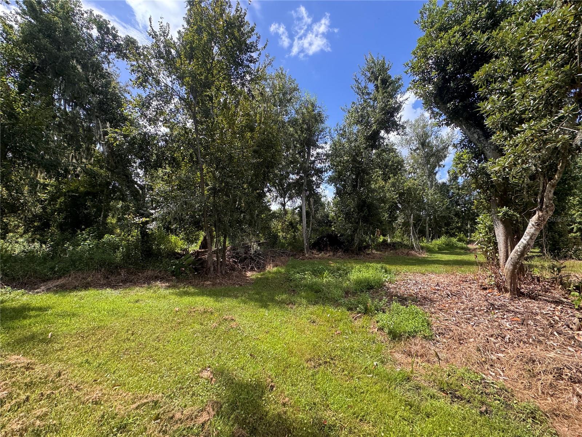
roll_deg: -2.0
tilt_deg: +6.6
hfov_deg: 102.1
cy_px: 218
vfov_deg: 85.7
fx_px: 235
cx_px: 291
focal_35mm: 14
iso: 40
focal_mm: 2.22
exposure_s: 1/341
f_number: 2.2
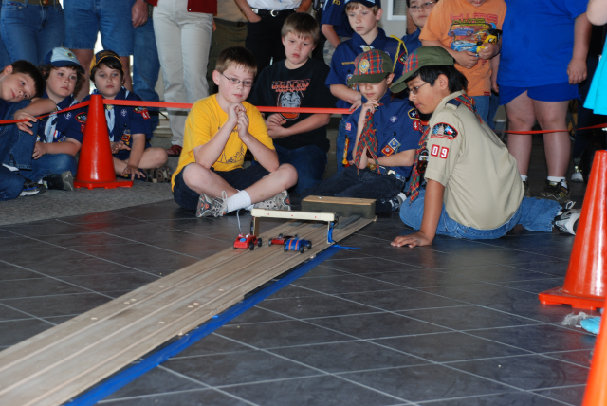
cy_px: 203
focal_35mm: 93
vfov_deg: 14.7
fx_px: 1569
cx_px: 304
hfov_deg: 21.9
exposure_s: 1/60
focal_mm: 62
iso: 220
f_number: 5.3
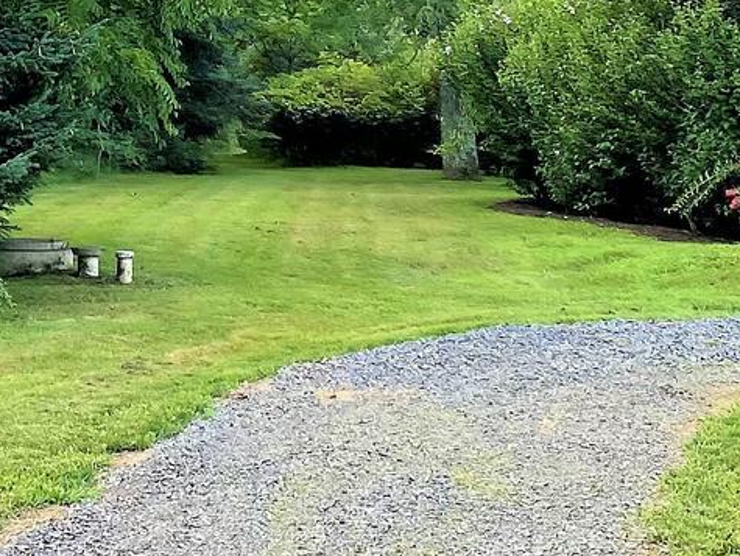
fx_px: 2396
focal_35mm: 112
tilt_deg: +7.1
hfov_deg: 17.2
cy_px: -232
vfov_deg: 12.7
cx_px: 8
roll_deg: -0.5
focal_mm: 4.25
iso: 32
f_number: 1.8
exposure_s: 1/698
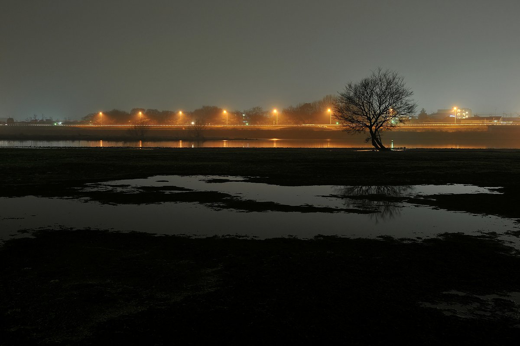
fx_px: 606
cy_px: 173
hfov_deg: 46.4
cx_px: 260
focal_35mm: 42
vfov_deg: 31.8
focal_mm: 28
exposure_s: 30
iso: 200
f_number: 8
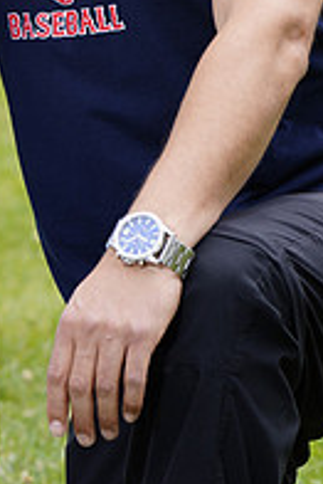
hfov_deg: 3.5
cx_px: 6
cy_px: -190
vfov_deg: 5.2
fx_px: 5333
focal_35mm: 397
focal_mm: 134
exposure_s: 1/250
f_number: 6.3
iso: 100
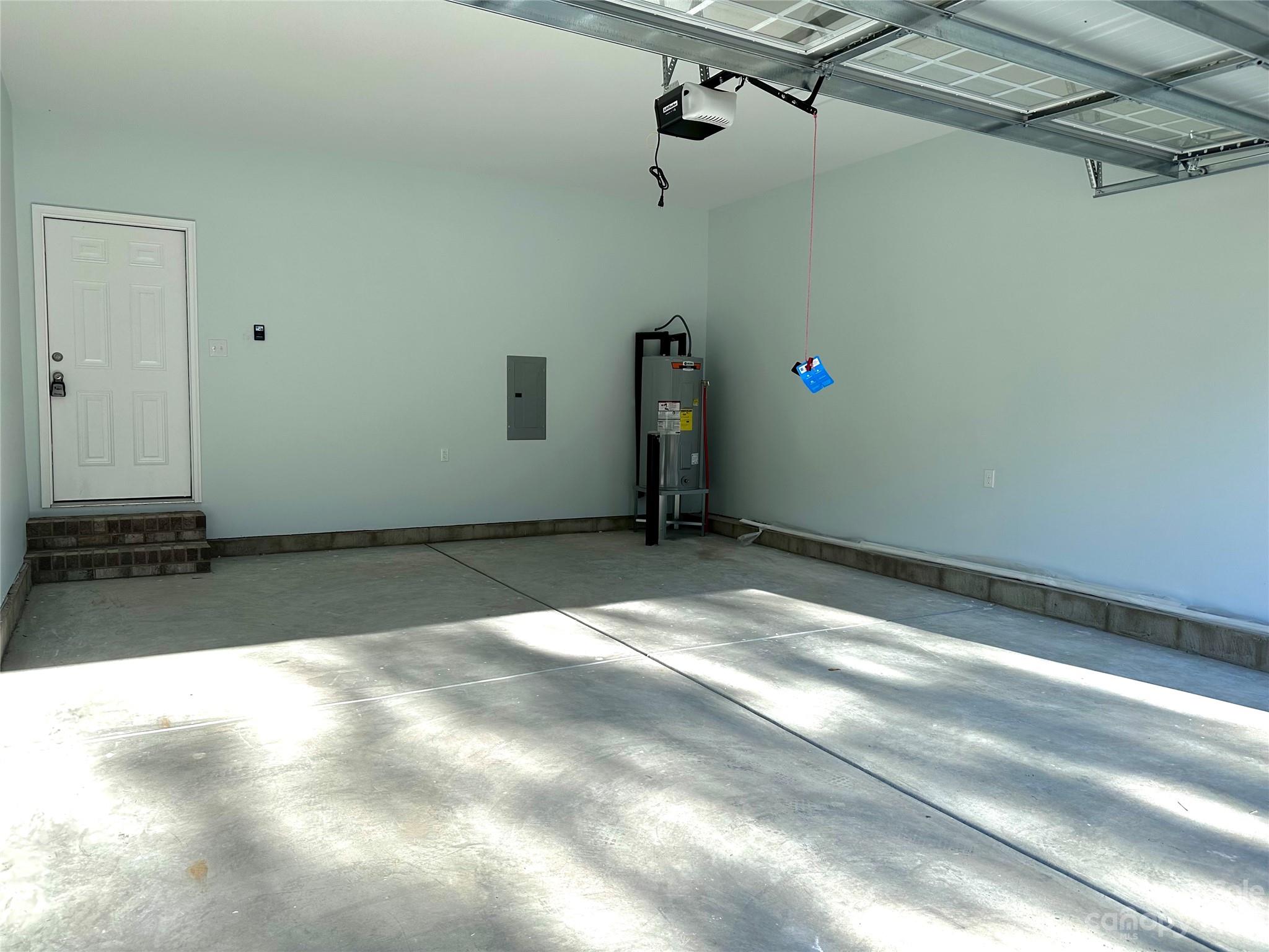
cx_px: 634
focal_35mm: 24
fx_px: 880
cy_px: 476
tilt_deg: -5.0
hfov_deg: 71.6
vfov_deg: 56.8
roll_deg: -0.5
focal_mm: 6.86
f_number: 1.78
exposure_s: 1/1256
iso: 80
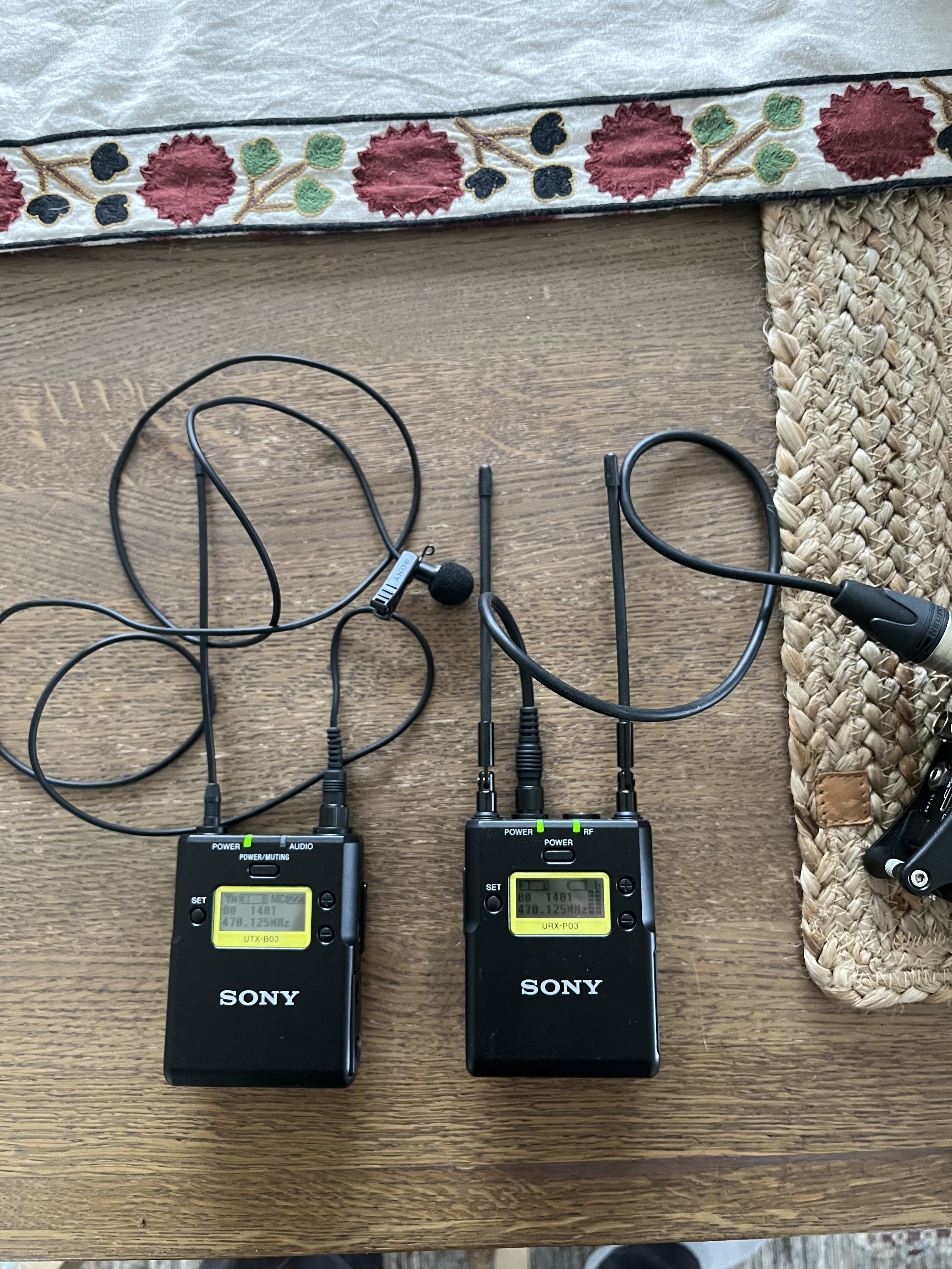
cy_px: 634
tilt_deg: -85.2
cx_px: 476
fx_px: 953
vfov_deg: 67.3
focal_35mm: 26
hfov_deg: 53.1
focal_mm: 5.1
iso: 640
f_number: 1.6
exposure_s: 1/33
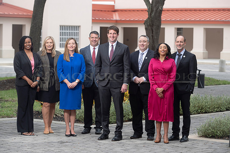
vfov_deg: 10.9
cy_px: 76
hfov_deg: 16.2
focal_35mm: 126
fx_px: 807
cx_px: 115
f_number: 8
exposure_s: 1/200
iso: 250
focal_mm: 125
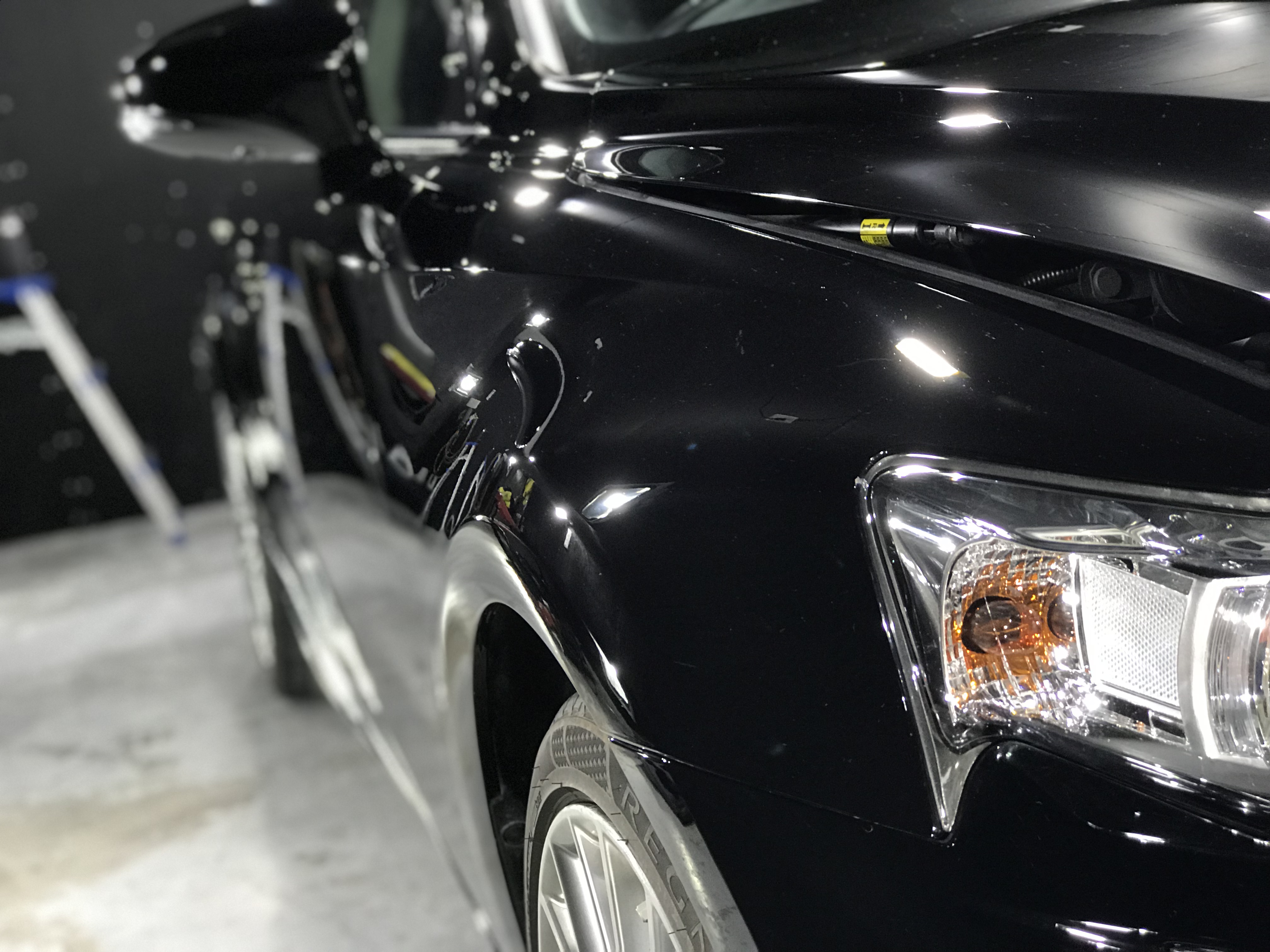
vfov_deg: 25.7
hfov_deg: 33.8
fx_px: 2091
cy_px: 476
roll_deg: +9.5
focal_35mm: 57
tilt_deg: -9.0
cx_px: 635
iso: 250
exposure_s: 1/60
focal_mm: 6.6
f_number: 2.8
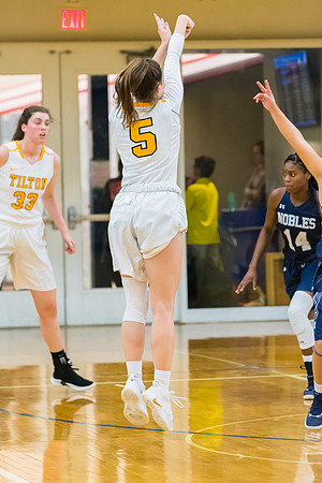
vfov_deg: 9.5
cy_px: 242
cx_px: 161
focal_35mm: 218
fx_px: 2918
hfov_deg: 6.3
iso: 3200
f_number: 3.5
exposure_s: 1/400
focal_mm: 145
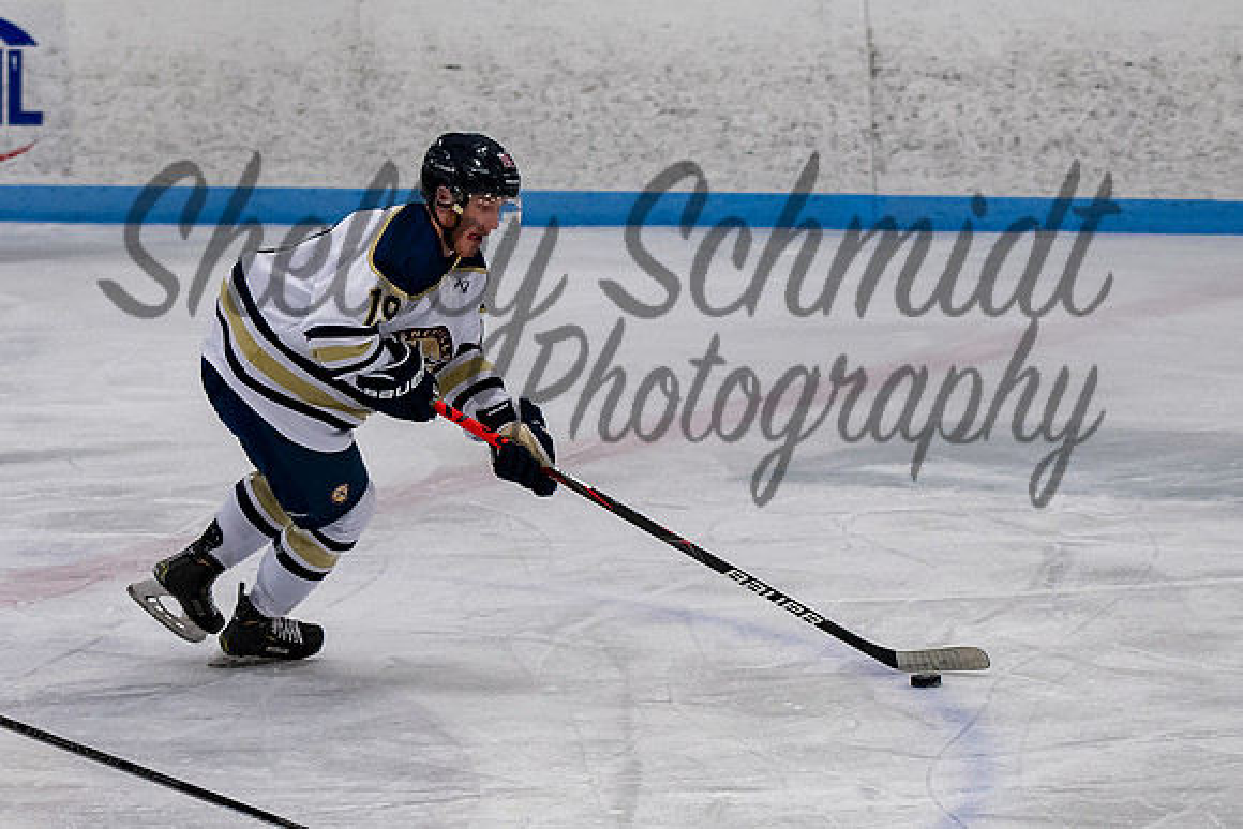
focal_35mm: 218
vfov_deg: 6.3
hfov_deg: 9.4
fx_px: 7541
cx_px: 399
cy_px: 424
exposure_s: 1/800
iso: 1100
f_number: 3.2
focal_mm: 90
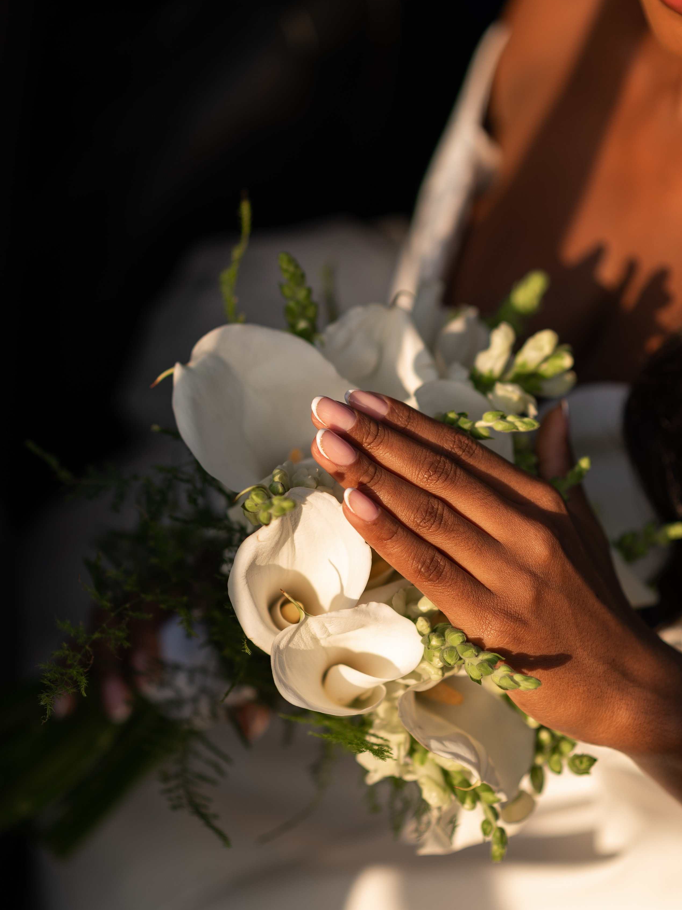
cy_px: 497
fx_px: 2443
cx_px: 344
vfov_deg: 21.1
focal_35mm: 93
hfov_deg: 15.9
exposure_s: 1/1250
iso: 50
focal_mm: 85
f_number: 2.2
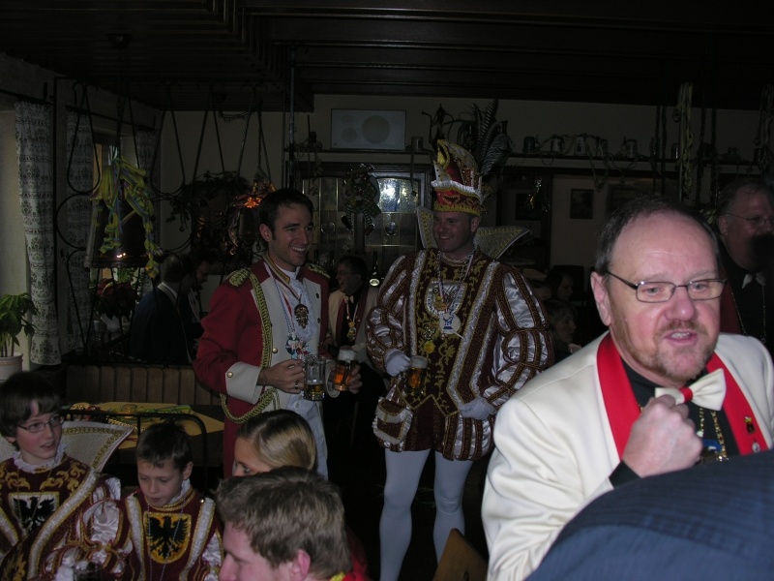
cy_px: 290
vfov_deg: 38.7
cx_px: 387
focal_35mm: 37
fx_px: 827
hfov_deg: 50.1
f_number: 2.8
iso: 50
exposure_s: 1/60.1
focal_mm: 9.5
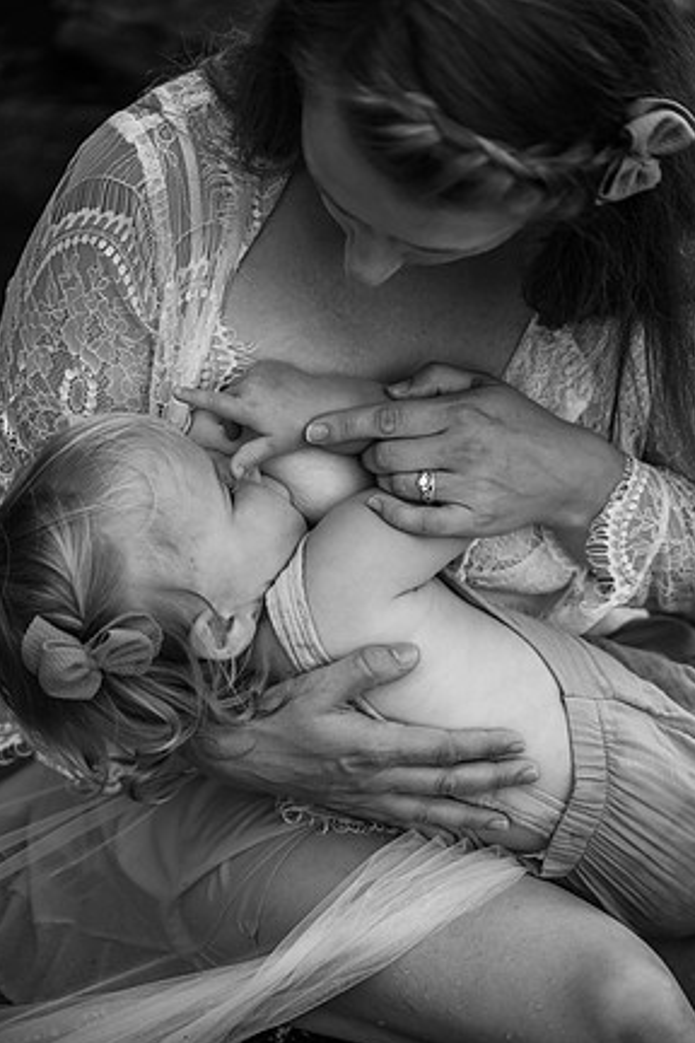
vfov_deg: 27.7
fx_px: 2114
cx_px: 348
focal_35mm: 73
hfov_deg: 18.7
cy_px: 517
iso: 500
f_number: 2.8
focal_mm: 70
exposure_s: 1/1000
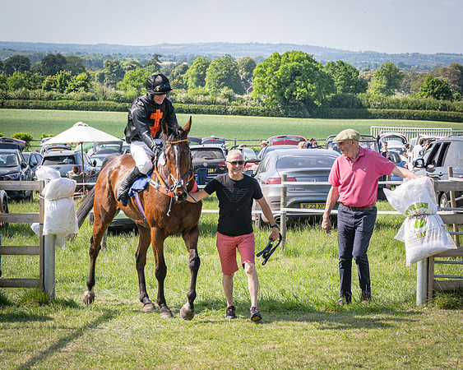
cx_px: 192
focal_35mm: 119
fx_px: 1636
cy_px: 154
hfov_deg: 16.1
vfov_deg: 12.9
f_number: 5.6
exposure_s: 1/1000
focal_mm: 70
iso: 320
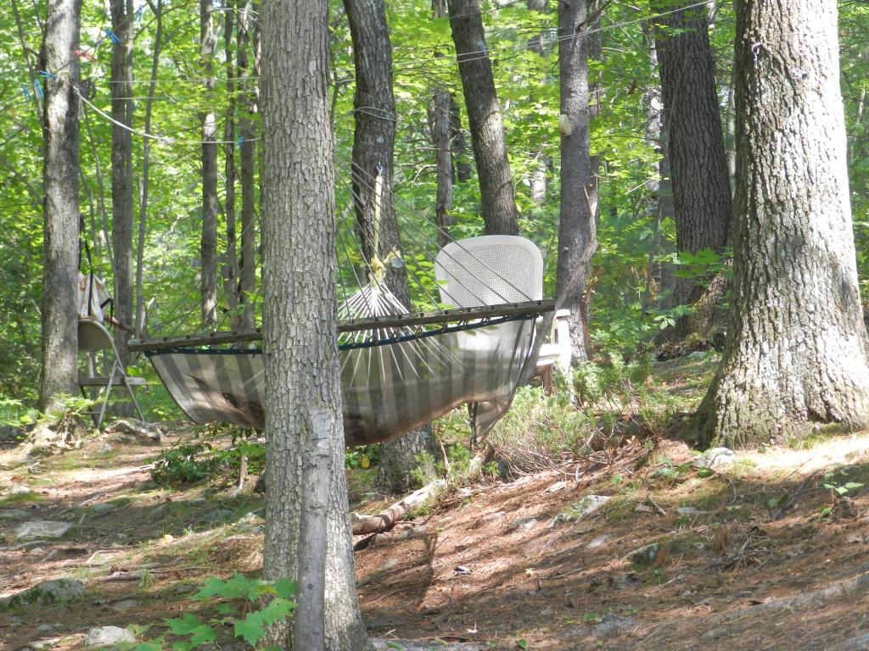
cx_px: 434
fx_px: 2887
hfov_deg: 17.1
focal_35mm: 115
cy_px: 326
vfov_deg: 12.9
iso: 160
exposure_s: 1/40
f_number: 4.8
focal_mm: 20.5
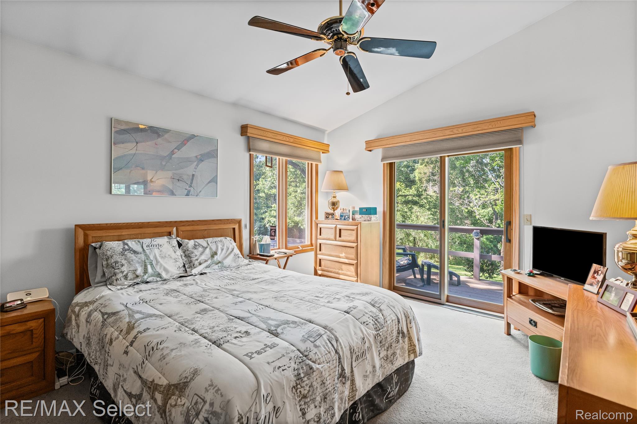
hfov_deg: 96.7
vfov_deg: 73.7
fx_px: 283
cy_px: 212
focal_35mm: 16
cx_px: 318
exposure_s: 1/125
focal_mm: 16
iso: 3200
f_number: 4
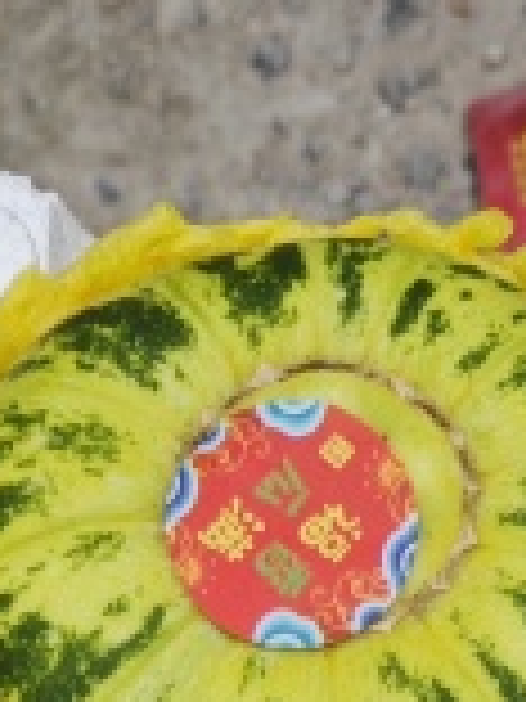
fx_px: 3181
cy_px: 2284
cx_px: 297
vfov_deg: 9.2
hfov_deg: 9.5
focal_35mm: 157
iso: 50
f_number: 1.8
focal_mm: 5.43
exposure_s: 1/319
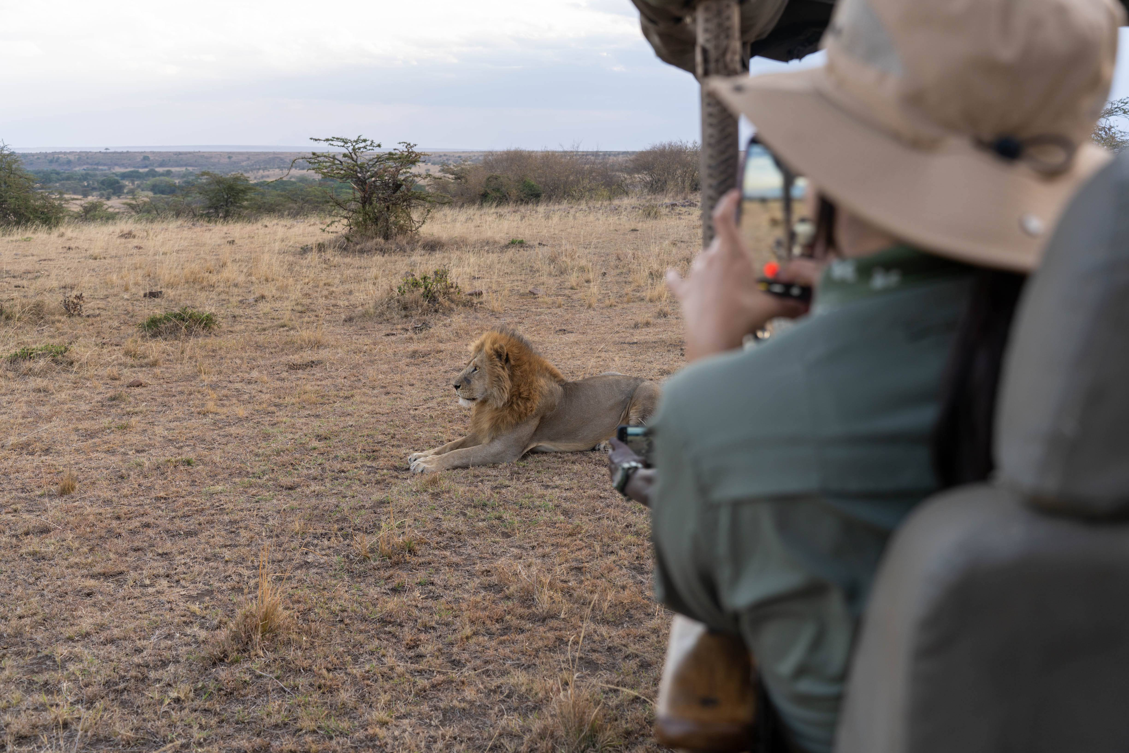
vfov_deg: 34.2
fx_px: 1223
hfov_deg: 49.6
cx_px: 564
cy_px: 376
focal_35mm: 39
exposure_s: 1/160
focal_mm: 39
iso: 160
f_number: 4.5
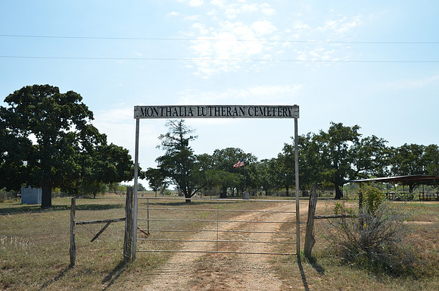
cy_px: 146
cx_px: 220
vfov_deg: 41.5
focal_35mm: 32
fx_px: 383
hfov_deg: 59.6
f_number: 8
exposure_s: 1/200
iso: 200
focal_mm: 21
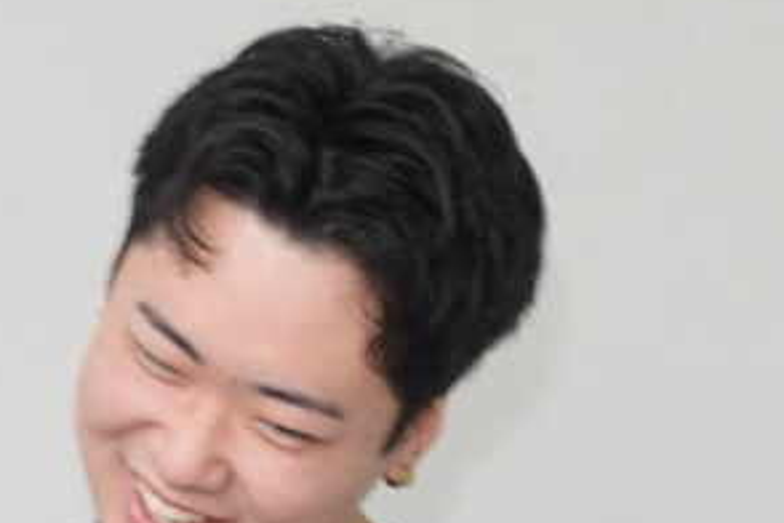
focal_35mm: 195
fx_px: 4246
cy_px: 679
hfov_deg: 10.4
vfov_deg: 7.0
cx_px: -83
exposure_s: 1/60
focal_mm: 20.9
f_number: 2.8
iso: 160
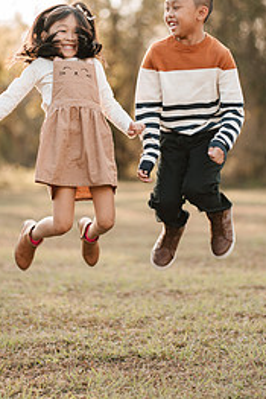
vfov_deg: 14.0
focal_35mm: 146
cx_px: 150
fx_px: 1616
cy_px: 99
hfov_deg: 9.4
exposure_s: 1/400
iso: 80
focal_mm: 85
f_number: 1.8
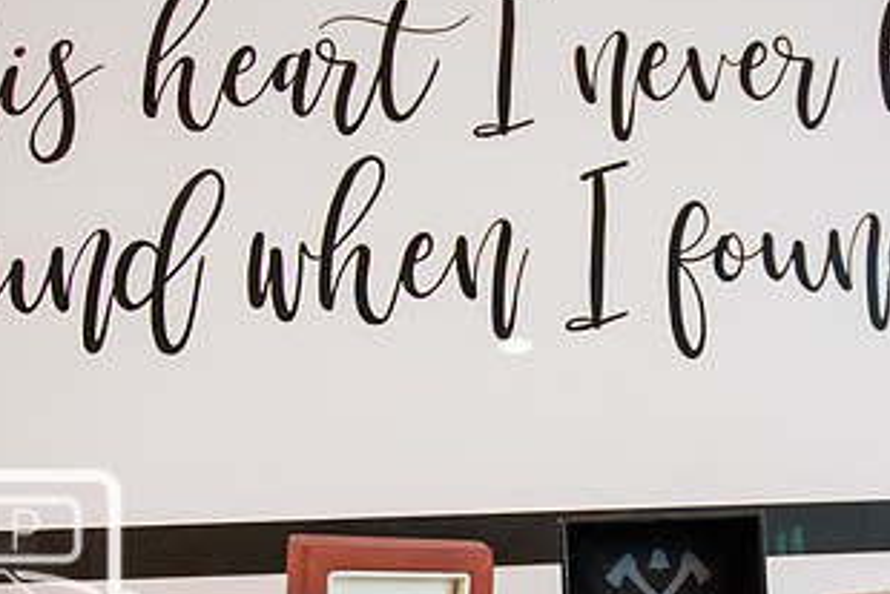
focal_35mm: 30
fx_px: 742
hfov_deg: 60.4
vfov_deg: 40.6
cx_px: 595
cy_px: 527
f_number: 3.5
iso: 1100
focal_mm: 10
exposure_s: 1/60
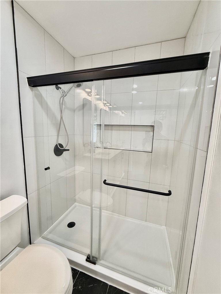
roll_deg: -1.6
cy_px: 147
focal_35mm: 14
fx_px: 119
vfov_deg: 102.1
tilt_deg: -7.2
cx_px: 110
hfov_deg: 85.7
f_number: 2.2
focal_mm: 2.22
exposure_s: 1/120
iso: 200
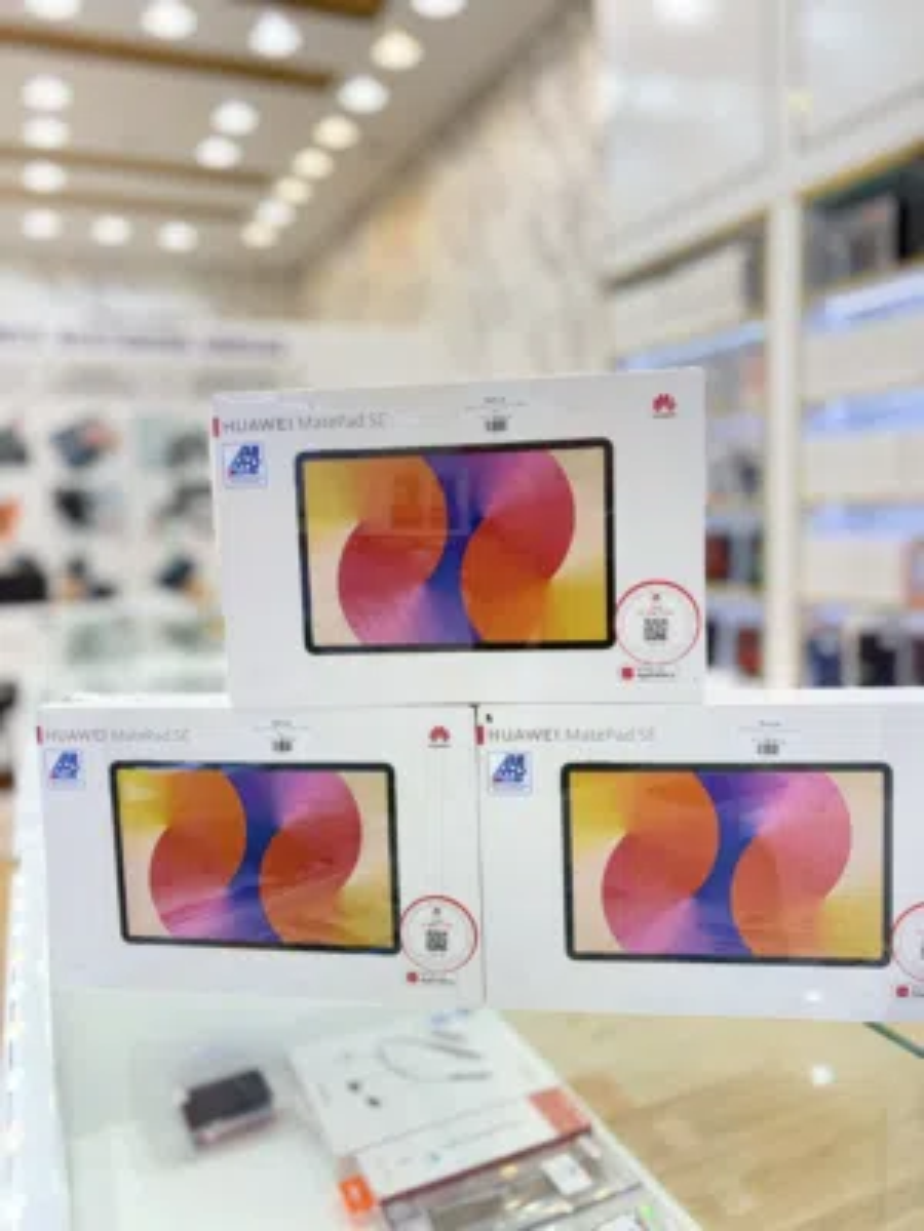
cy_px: 616
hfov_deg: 53.1
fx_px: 925
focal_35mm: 26
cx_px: 462
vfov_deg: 67.3
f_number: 1.6
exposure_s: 1/165
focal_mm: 5.96
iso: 64
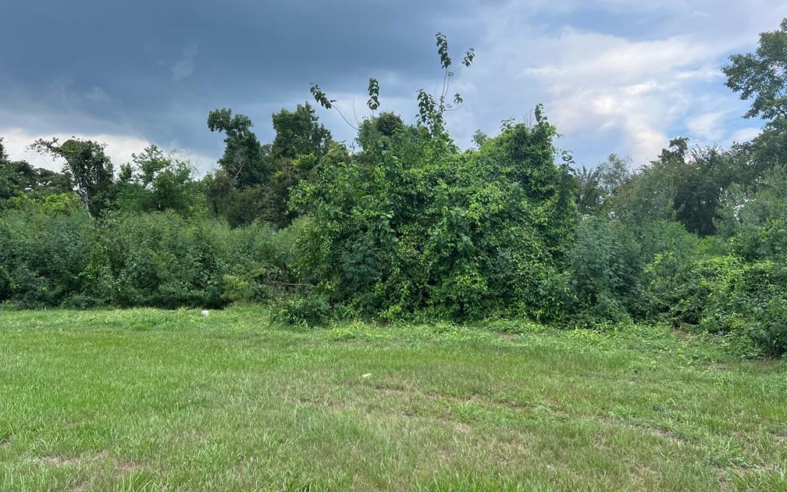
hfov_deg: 66.5
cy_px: 220
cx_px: 397
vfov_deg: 44.5
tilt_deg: +2.8
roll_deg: +0.6
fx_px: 601
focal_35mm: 28
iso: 50
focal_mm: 5.7
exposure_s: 1/1135
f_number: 1.5
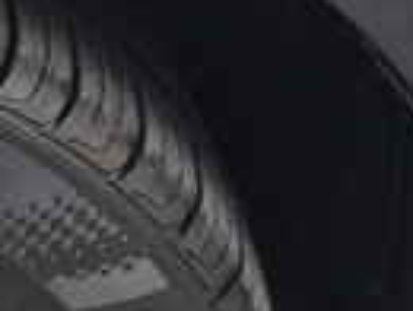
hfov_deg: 11.3
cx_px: -553
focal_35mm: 147
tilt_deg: -48.4
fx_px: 1757
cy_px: 547
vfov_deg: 9.7
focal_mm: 4.15
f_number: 2.2
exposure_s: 1/100
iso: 40
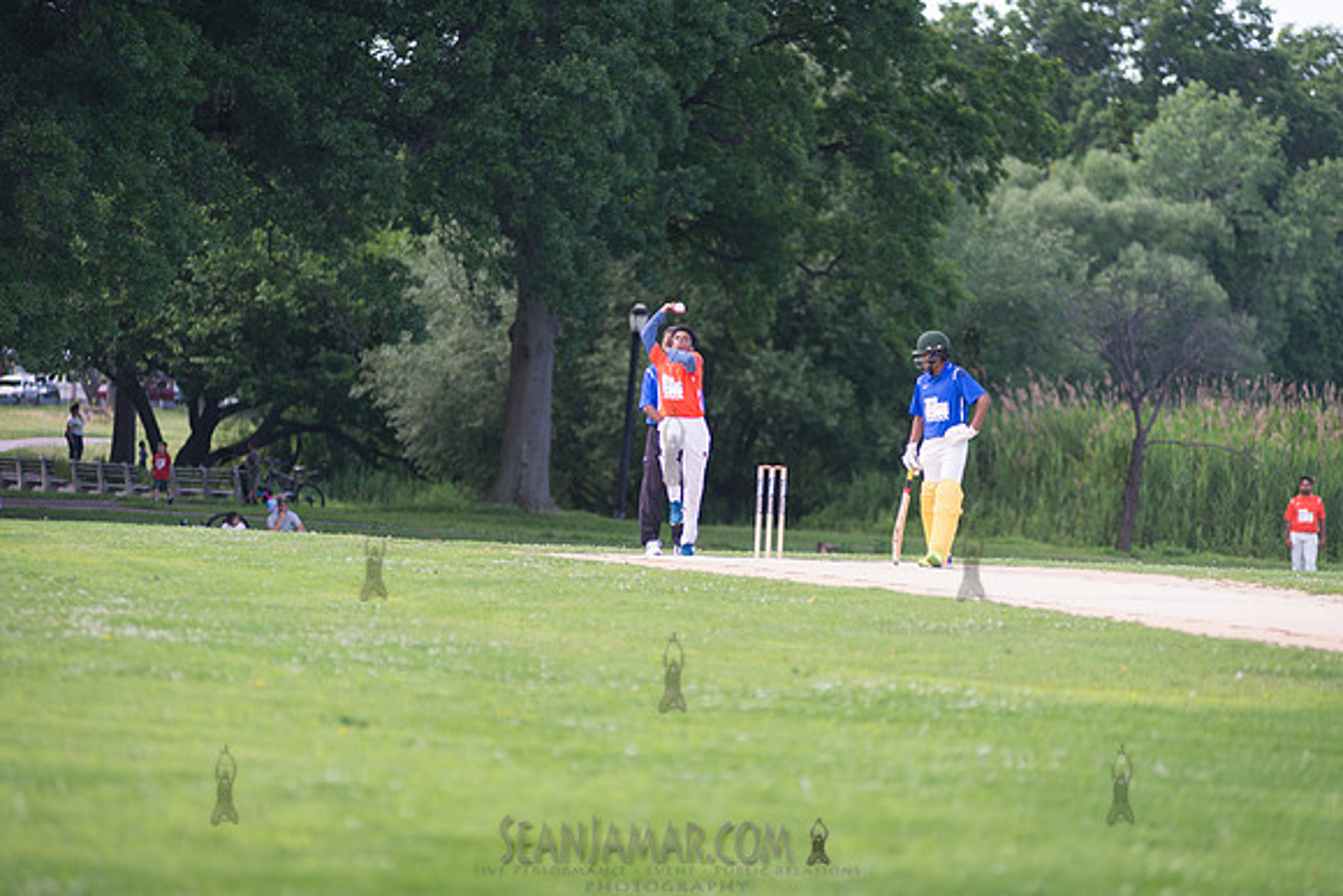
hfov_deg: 10.3
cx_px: 672
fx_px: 7463
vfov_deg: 6.9
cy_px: 448
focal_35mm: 200
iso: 200
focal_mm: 200
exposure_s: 1/500
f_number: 2.8
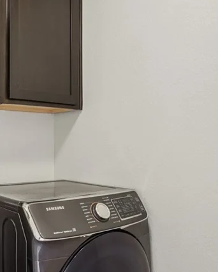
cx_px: 61
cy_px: 150
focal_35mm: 36
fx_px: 290
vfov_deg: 50.2
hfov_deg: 40.3
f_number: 8
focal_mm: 16
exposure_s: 1/3.33
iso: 400
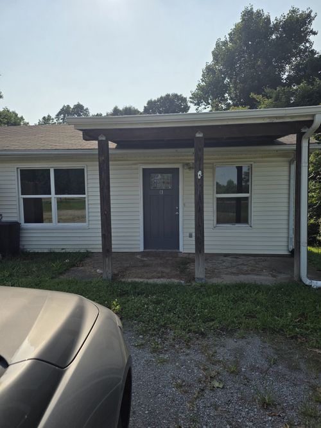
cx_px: 160
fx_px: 284
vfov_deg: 73.9
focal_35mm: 23
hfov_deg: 58.9
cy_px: 214
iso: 64
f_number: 1.7
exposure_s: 1/7944
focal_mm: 6.3
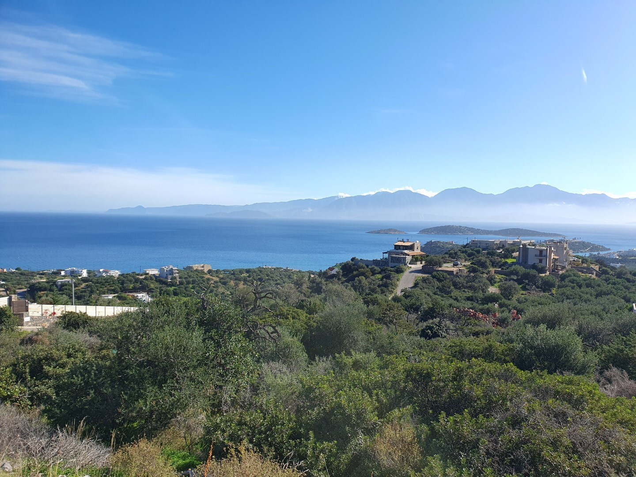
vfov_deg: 53.1
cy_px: 238
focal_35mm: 26
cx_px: 318
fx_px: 478
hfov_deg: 67.3
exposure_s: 1/1448
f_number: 2.4
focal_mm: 4.32
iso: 50
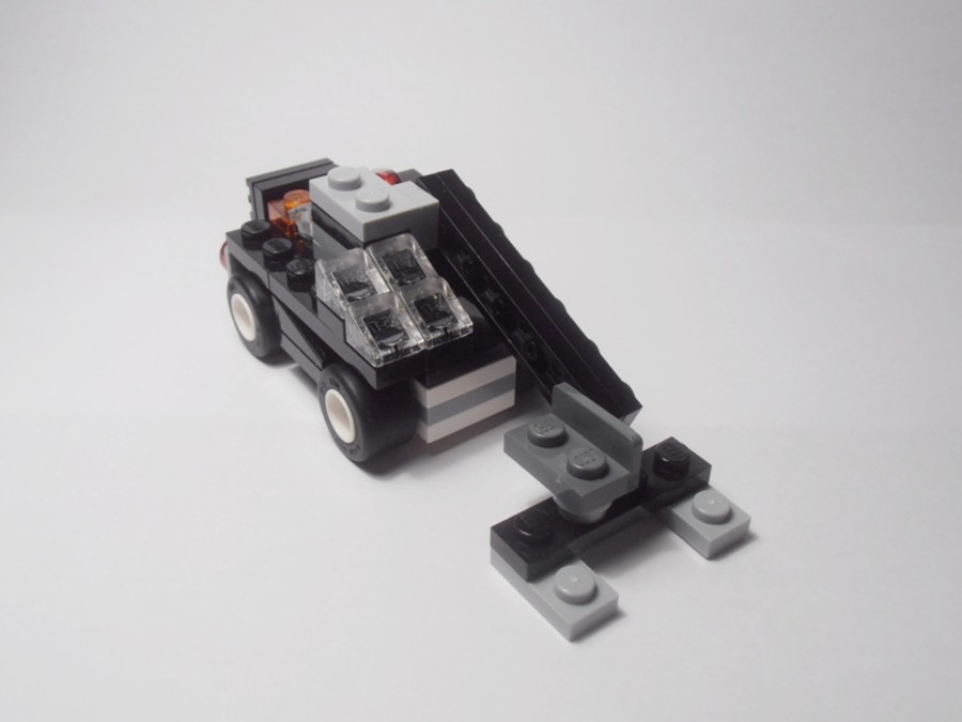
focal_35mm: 37
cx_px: 481
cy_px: 361
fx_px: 1028
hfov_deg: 50.1
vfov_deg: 38.7
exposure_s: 1/60
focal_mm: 6.61
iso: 80
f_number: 3.9
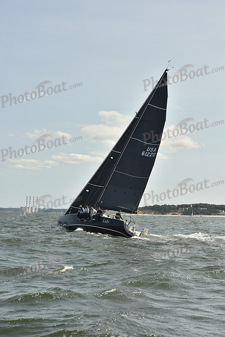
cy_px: 168
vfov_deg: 28.8
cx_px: 112
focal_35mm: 70
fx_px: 656
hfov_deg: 19.5
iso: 250
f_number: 9
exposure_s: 1/800
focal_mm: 70
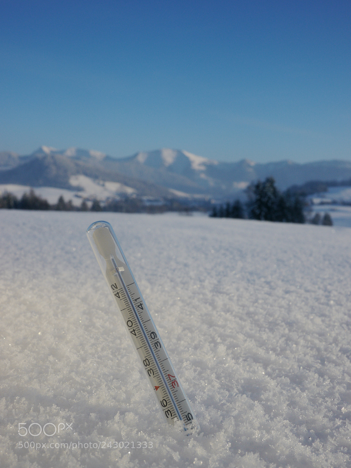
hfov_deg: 36.0
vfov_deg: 46.8
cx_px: 176
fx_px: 541
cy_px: 234
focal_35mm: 40
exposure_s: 1/160
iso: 160
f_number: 11
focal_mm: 20
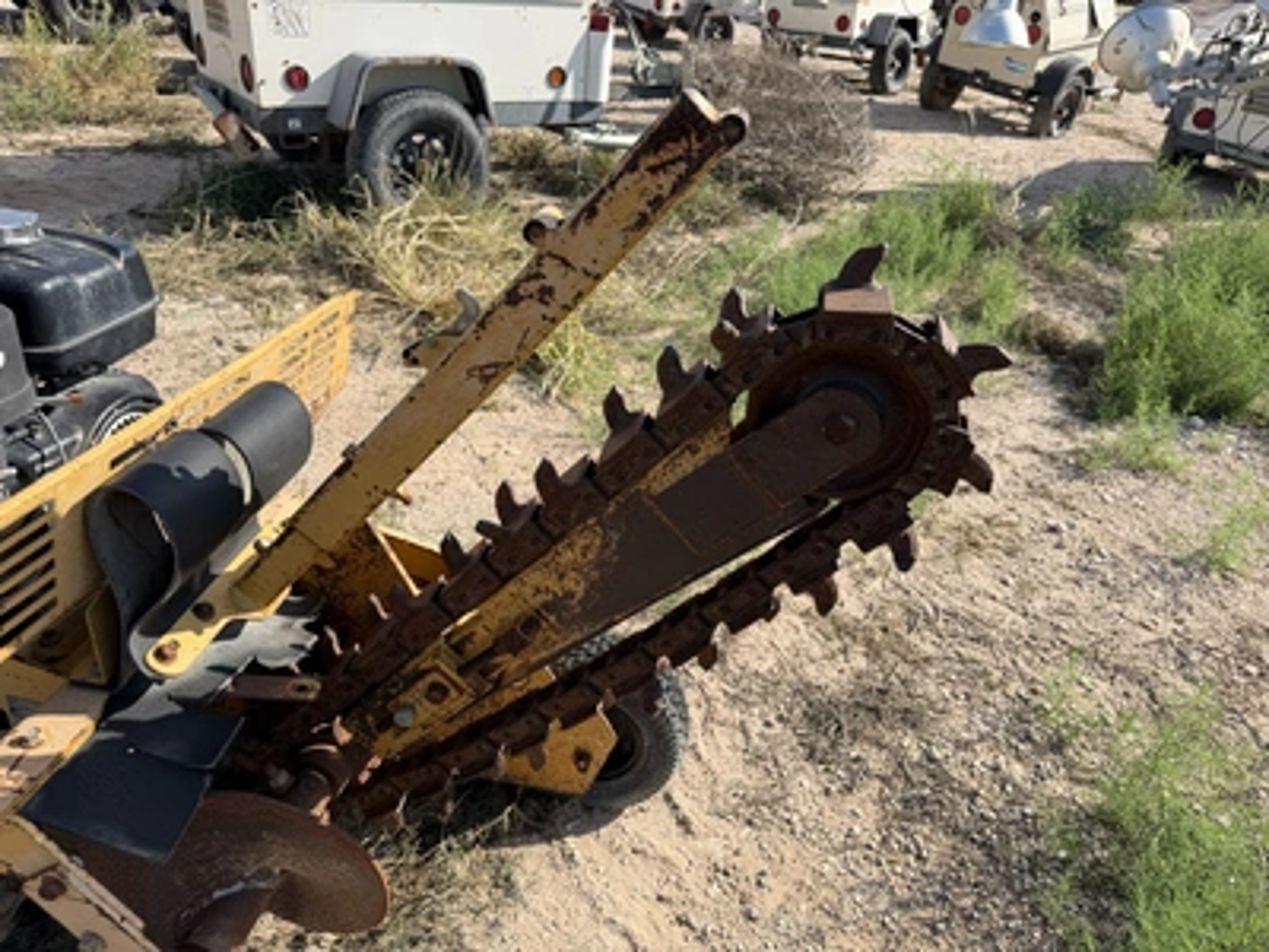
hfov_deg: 71.6
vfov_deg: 56.8
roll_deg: -8.6
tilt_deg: -31.3
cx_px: 634
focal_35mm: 24
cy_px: 476
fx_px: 880
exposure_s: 1/3021
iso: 80
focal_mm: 6.76
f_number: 1.78
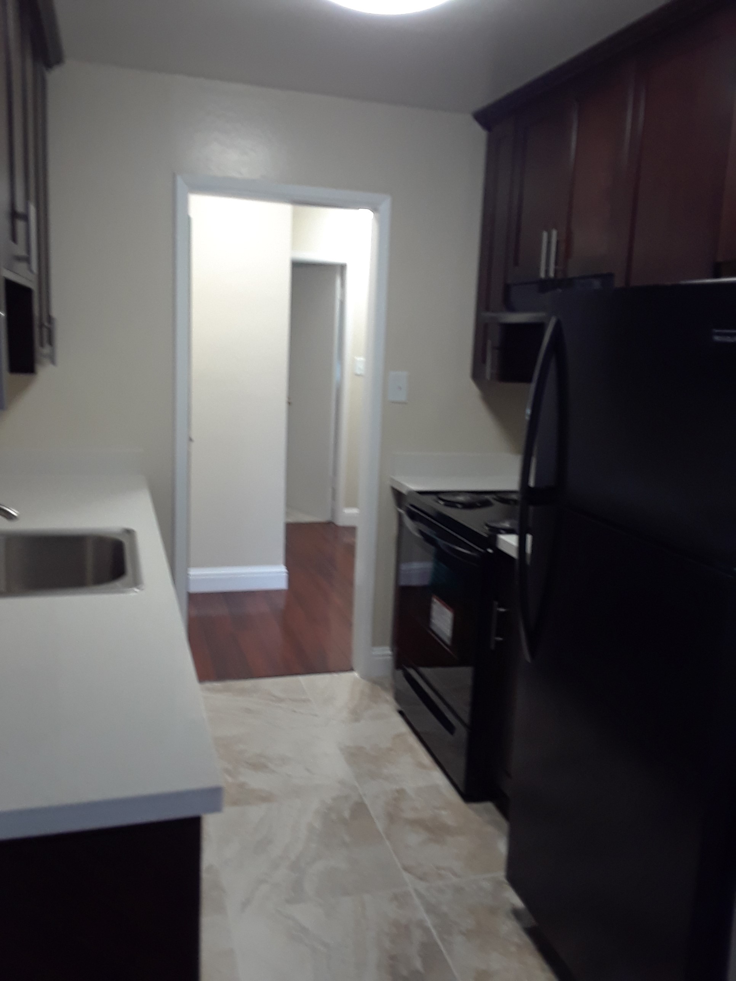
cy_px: 490
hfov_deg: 46.8
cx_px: 368
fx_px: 850
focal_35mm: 30
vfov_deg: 60.0
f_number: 1.9
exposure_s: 1/30
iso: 80
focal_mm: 2.47
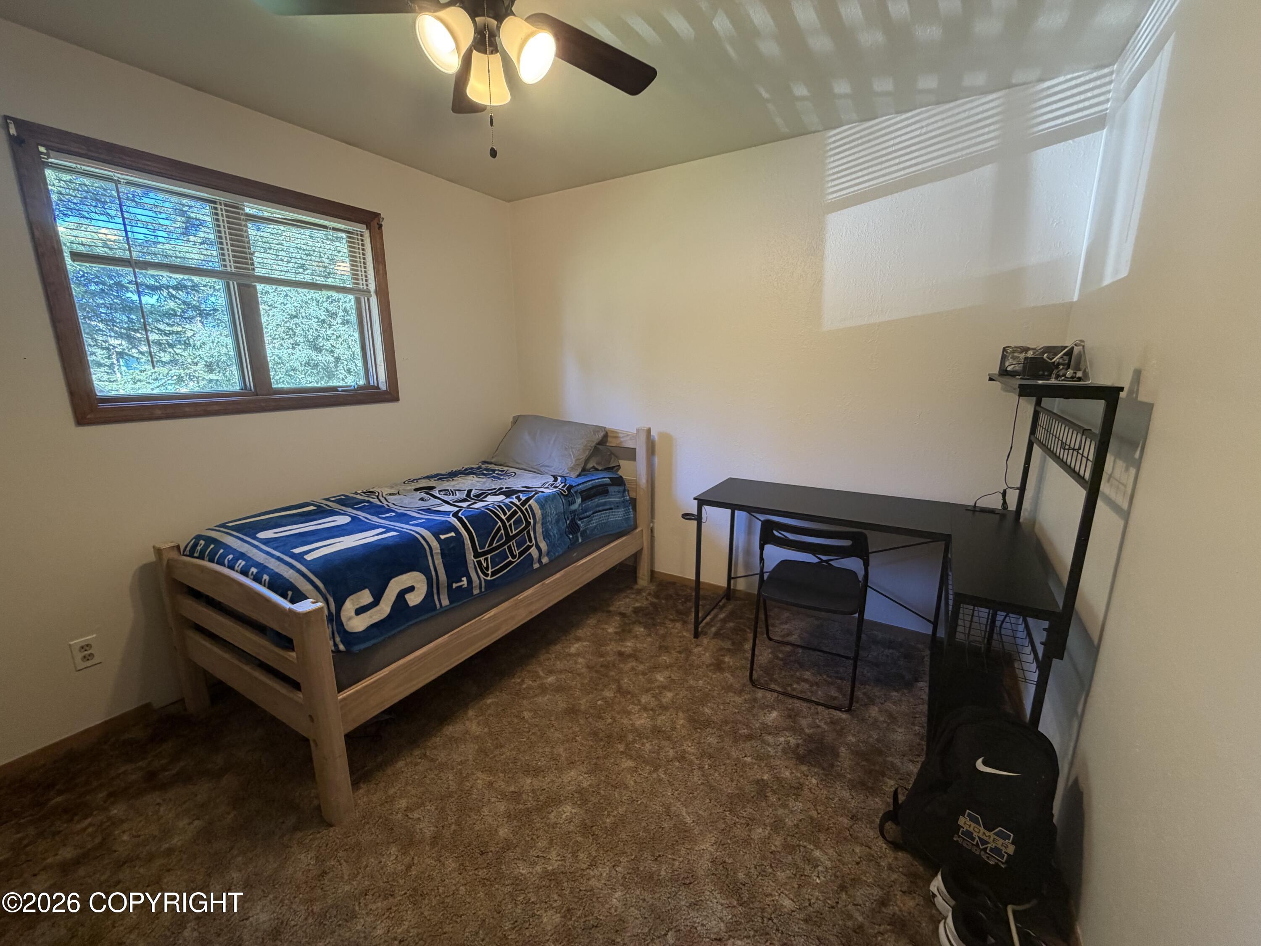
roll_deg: +0.2
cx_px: 630
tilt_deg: -12.4
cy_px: 473
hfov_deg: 102.1
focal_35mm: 14
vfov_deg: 85.7
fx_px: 510
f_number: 2.2
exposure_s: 1/60
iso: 200
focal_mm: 2.22
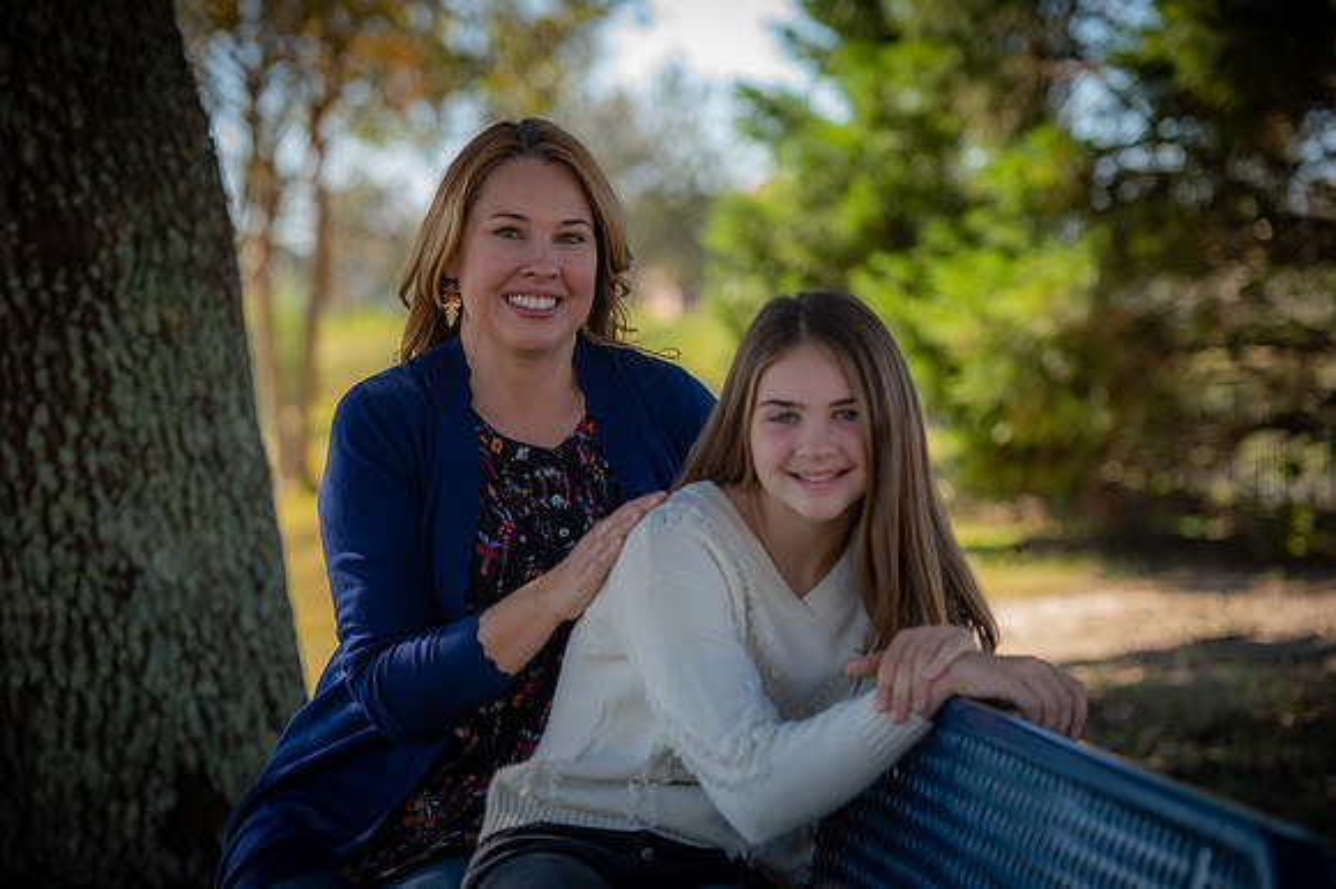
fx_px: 4154
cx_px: 668
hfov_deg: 18.3
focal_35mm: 112
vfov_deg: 12.2
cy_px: 444
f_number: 3.5
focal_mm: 112
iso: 50
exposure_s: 1/250
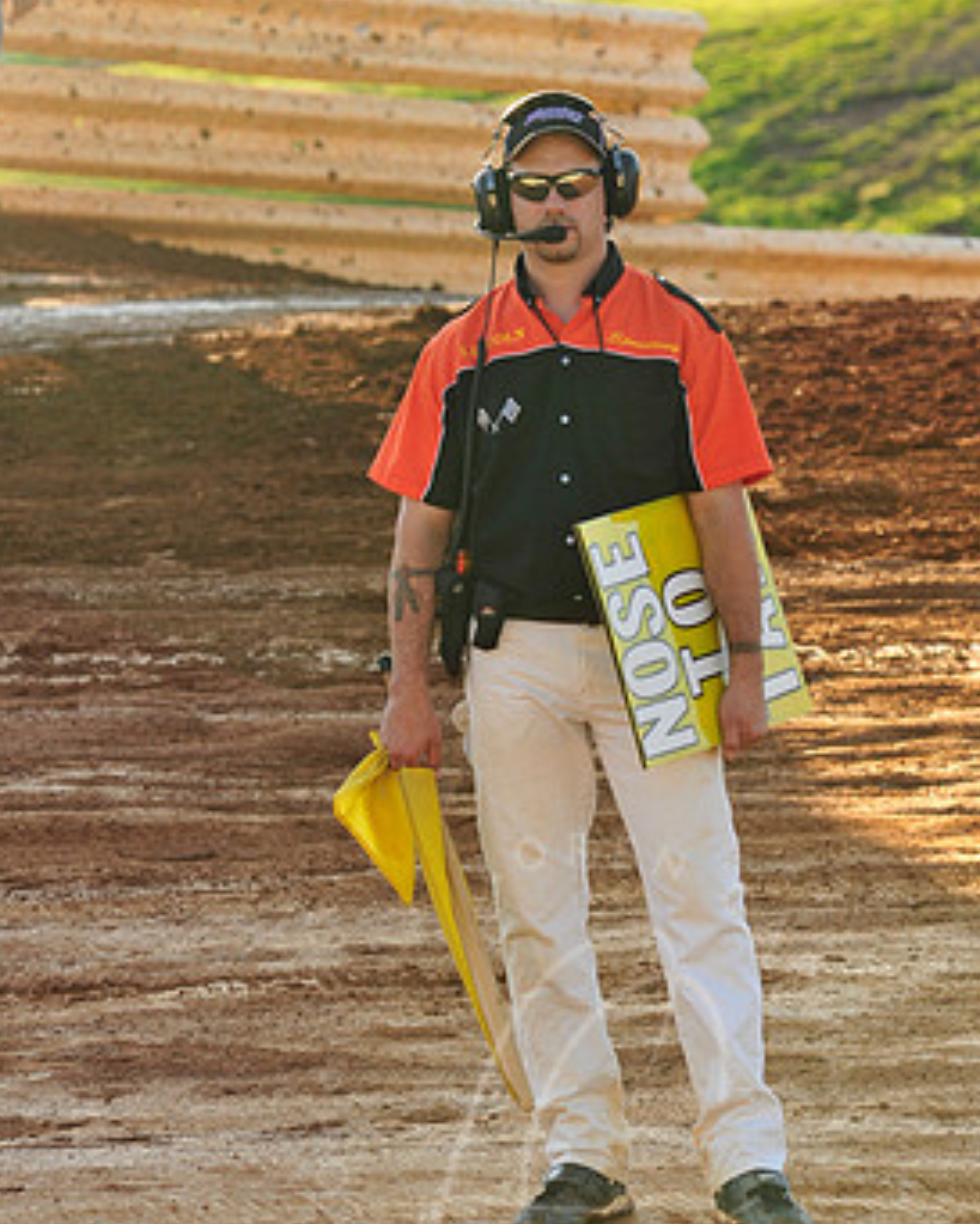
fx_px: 11560
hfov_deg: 4.9
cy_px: 528
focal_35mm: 319
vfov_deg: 6.1
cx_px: 582
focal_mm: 200
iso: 400
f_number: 7.1
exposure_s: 1/320
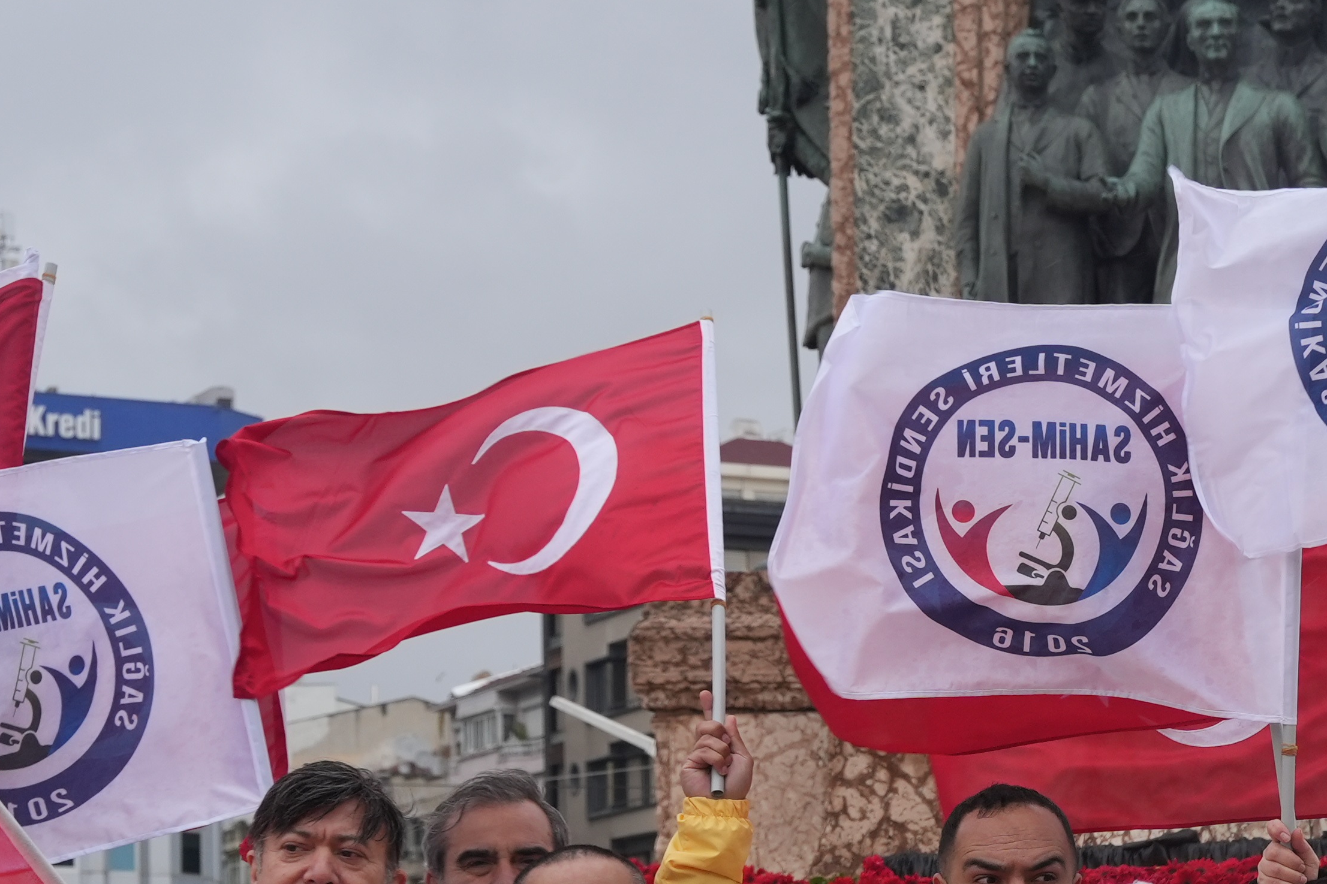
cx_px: 1395
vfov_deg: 11.6
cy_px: 1153
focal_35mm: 115
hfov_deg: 17.3
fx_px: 4248
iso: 320
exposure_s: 1/400
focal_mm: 36.4
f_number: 6.3
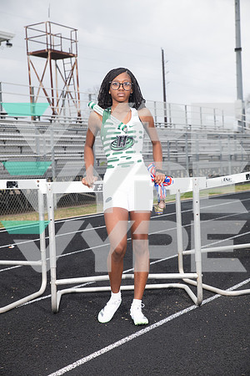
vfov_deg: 34.5
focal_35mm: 58
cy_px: 188
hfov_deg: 23.4
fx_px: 604
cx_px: 125
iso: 250
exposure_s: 1/400
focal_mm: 58
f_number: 6.3
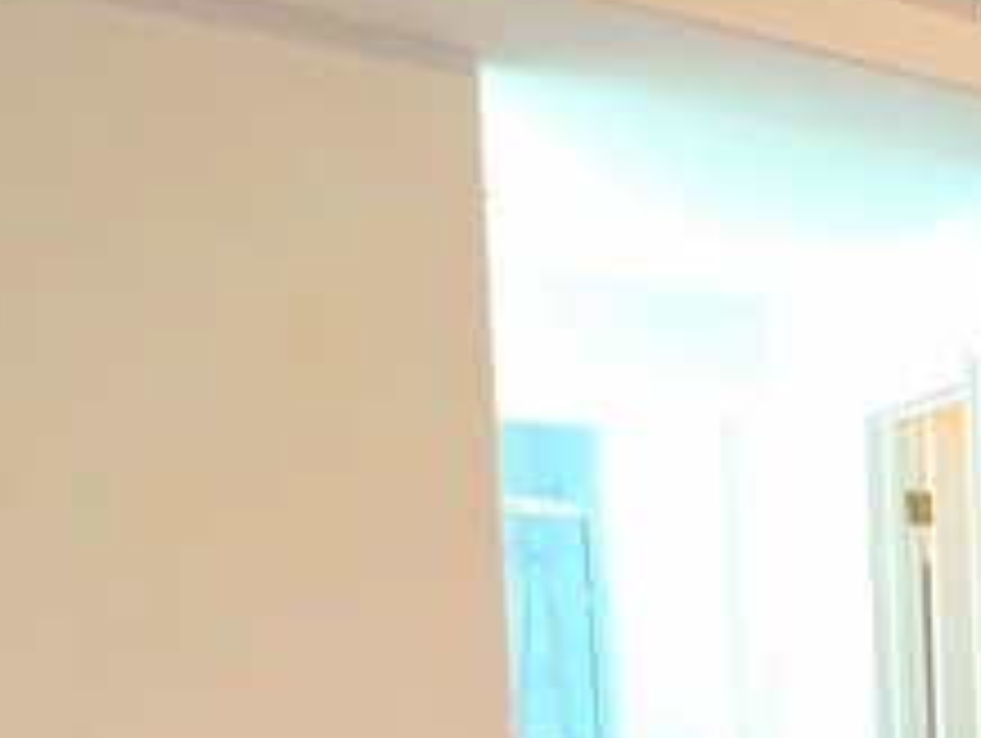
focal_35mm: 61
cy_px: 904
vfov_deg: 22.1
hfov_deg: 18.5
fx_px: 1731
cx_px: 2016
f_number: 1.9
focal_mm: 2.2
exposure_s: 1/60.2
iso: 500
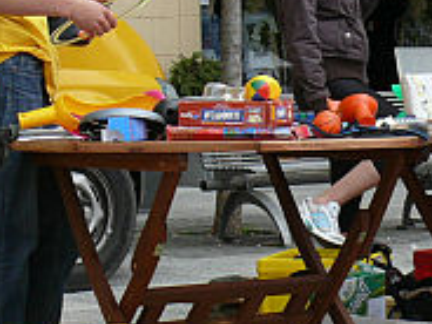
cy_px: 42
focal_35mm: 166
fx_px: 2072
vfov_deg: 8.9
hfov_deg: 11.9
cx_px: 289
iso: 100
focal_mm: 10.8
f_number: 5
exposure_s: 1/250
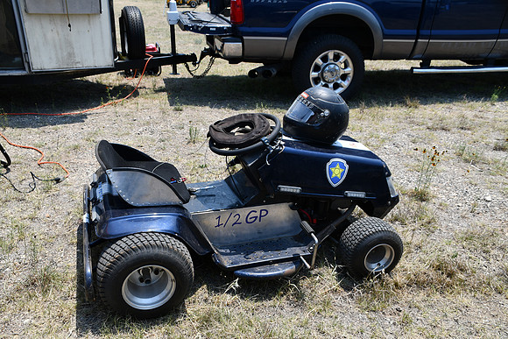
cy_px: 170
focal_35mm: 33
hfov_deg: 57.2
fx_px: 466
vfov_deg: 40.0
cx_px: 254
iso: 100
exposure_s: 1/250
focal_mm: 22
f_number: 8
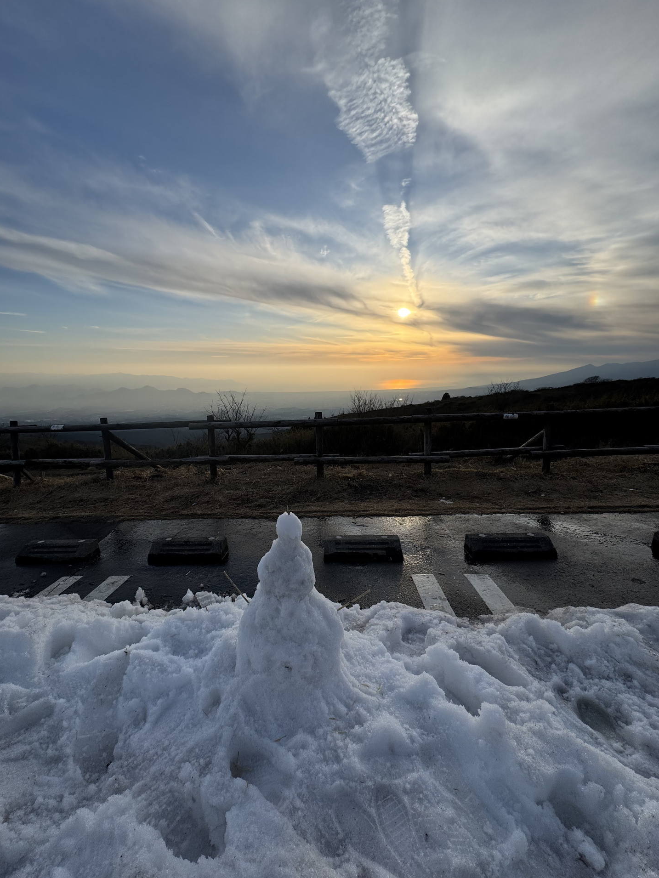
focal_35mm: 15
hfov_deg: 81.7
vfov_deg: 98.2
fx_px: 381
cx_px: 307
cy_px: 439
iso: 50
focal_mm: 2.22
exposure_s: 1/2985
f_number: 2.2
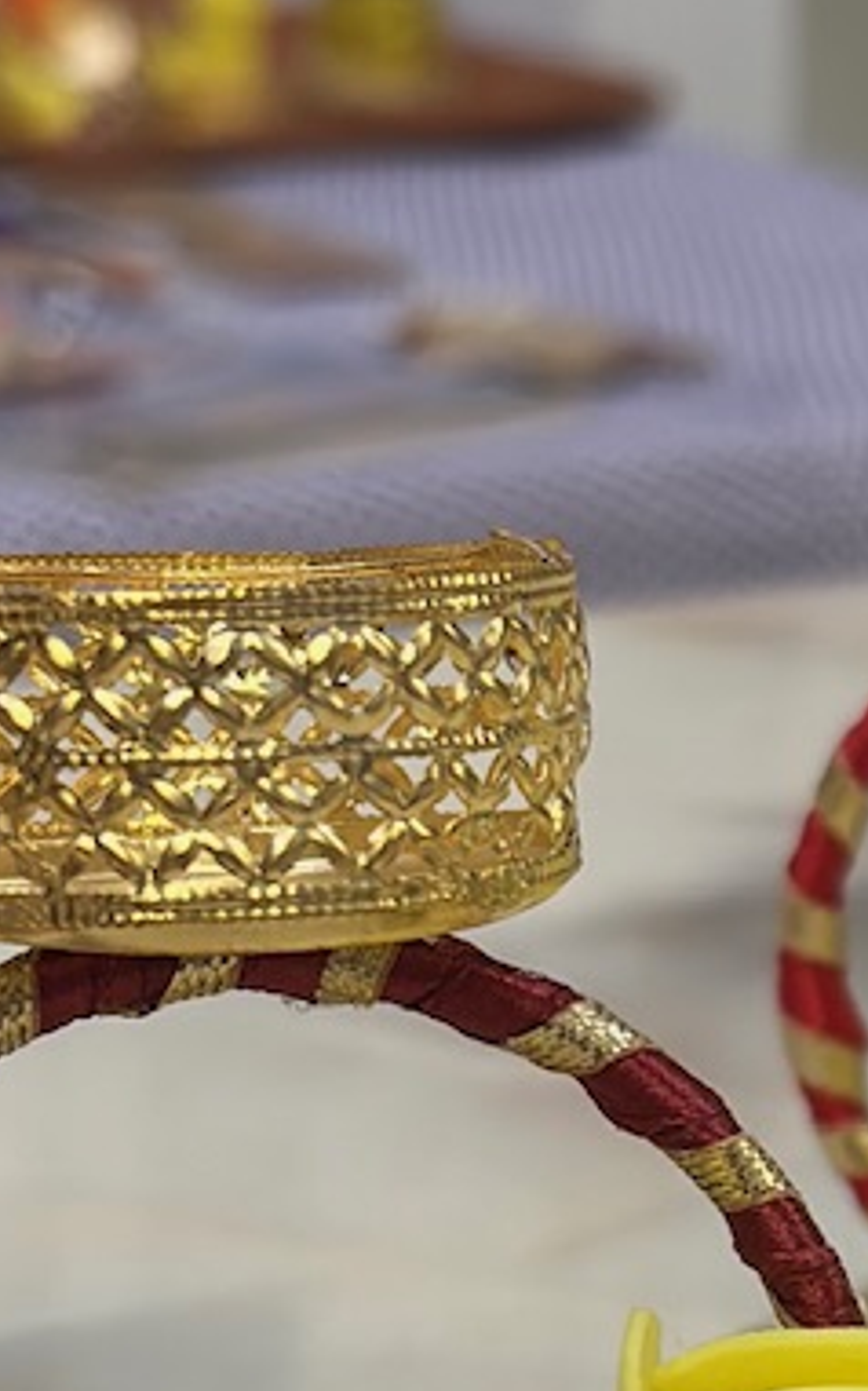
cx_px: 1357
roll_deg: -2.8
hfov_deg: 8.6
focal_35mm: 148
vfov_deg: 13.9
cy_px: 1438
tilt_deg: -19.9
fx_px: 5604
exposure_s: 1/50
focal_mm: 5.96
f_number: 1.6
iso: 32
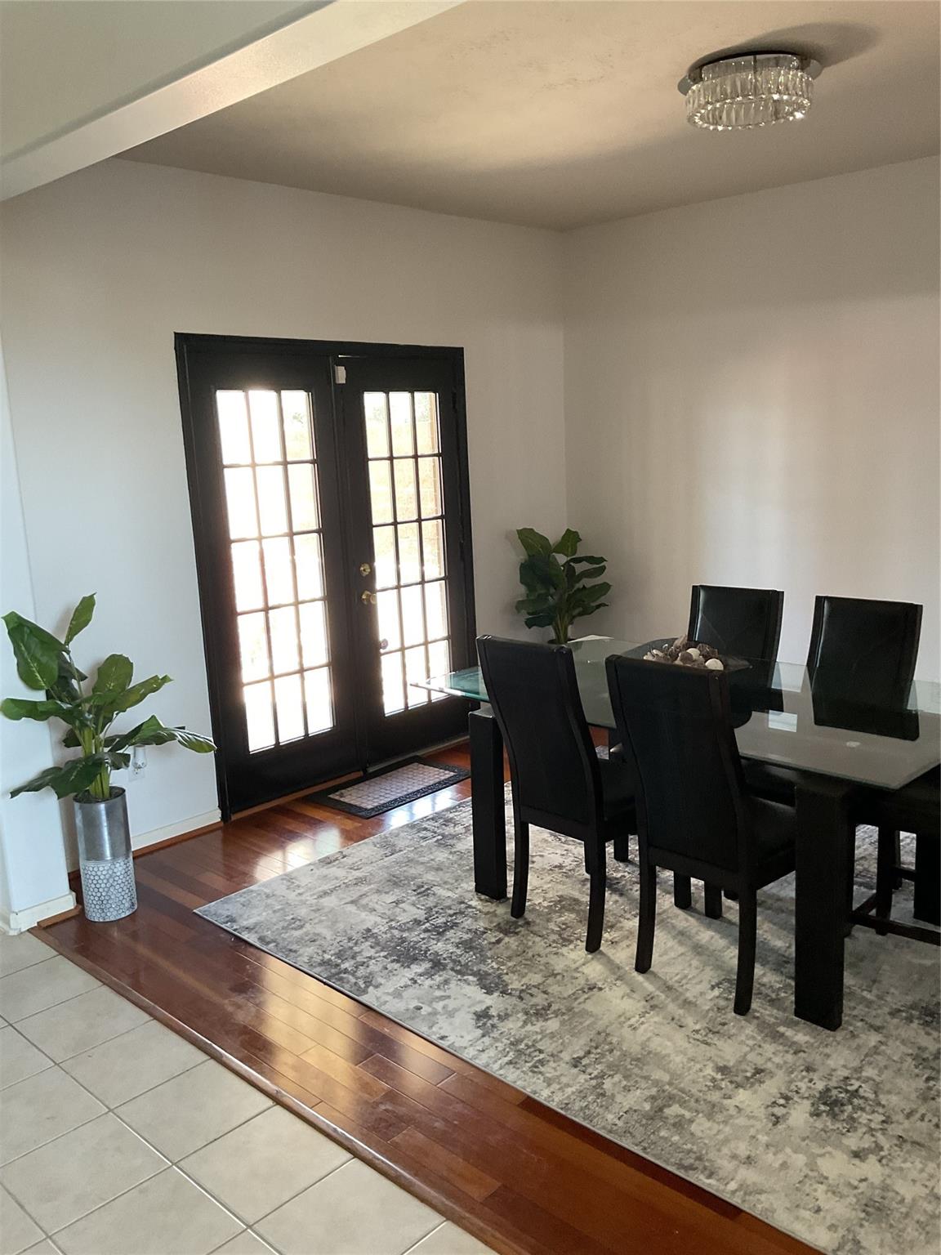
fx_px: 1051
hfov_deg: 48.2
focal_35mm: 29
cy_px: 628
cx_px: 470
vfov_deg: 61.7
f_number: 1.8
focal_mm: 3
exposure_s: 1/60
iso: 100
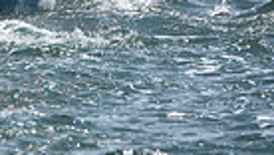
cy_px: -168
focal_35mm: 882
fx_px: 6416
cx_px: -278
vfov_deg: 1.4
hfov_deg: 2.4
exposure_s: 1/1250
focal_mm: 200
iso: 250
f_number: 8
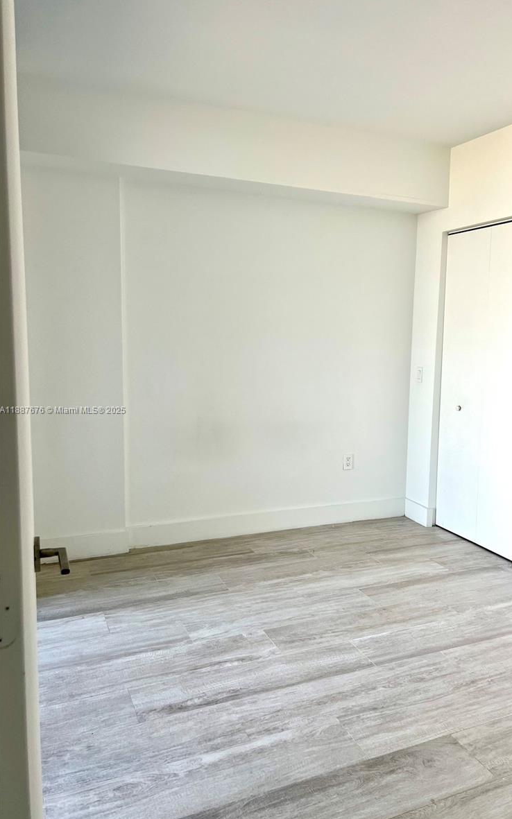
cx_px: 310
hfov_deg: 44.3
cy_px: 411
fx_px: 625
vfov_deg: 66.5
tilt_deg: -6.6
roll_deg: -1.3
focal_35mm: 28
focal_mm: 5.7
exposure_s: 1/121
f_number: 1.5
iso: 50
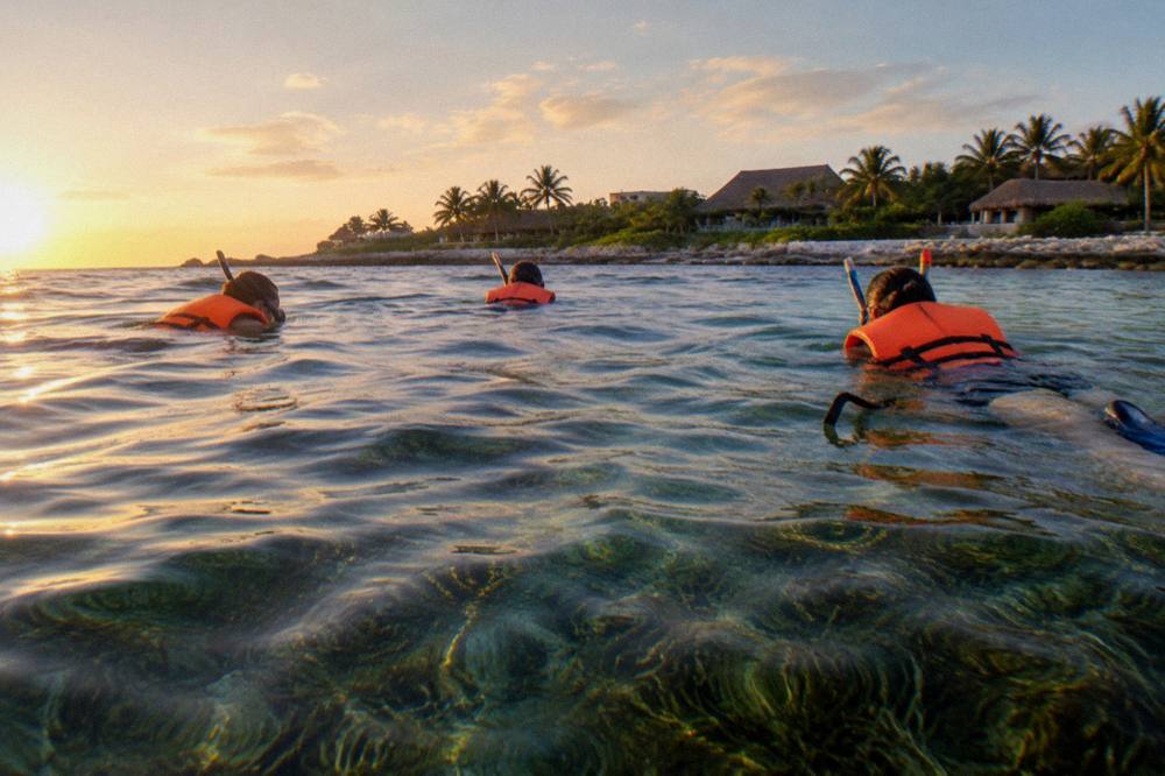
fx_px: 1132
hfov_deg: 54.5
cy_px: 388
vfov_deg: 37.8
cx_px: 582
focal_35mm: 35
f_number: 8
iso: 6400
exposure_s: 1/30
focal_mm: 35
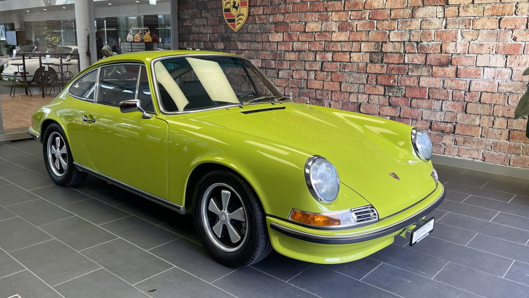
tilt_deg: -12.9
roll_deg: -0.8
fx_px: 421
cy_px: 137
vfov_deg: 38.9
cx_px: 258
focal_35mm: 30
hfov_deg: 64.3
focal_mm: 5.1
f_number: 1.6
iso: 80
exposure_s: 1/121
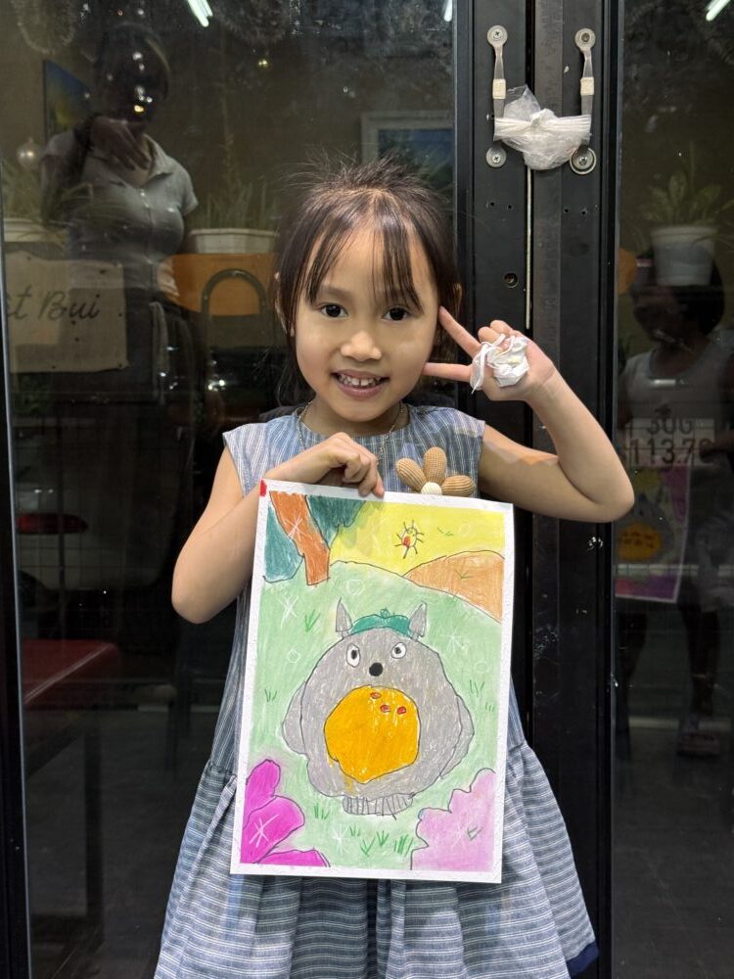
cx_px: 367
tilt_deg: -6.4
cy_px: 490
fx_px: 1357
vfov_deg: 39.7
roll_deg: -0.5
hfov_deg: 30.3
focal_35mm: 48
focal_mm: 6.76
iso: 160
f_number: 1.78
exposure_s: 1/100
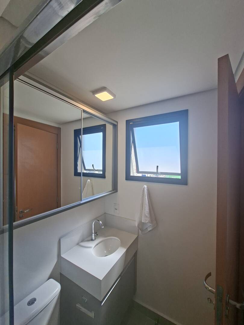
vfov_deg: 106.2
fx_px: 122
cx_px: 122
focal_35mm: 13
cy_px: 162
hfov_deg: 89.9
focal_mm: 1.74
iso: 40
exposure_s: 1/250
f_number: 2.2
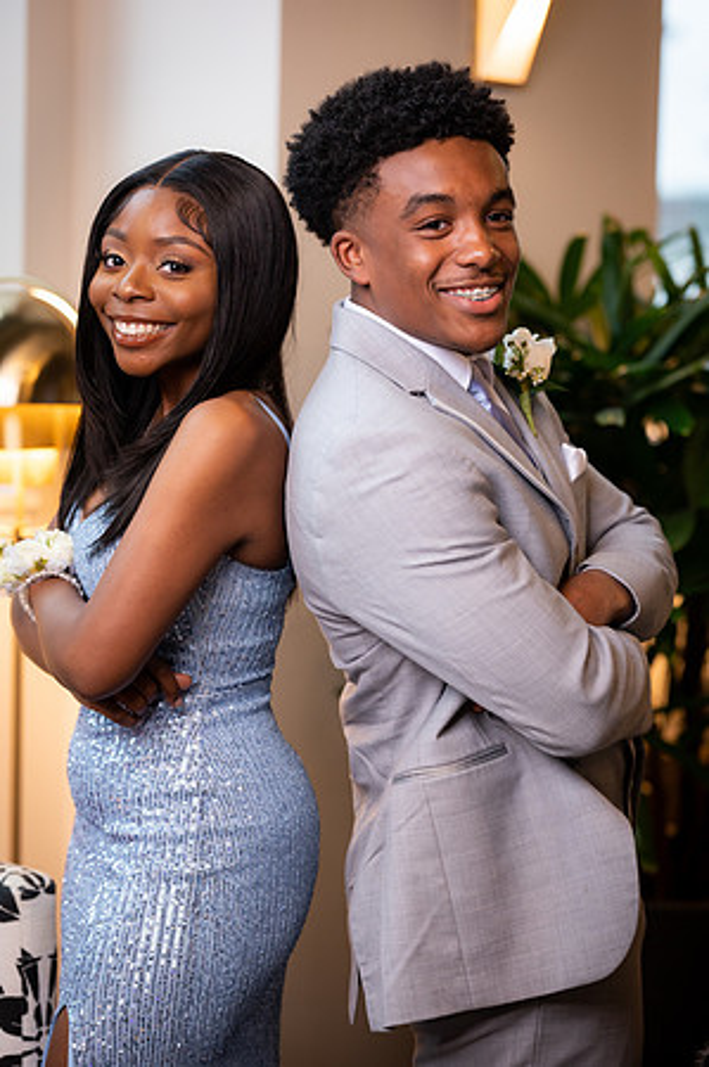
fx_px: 2517
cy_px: 534
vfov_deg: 23.9
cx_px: 354
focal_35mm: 85
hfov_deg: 16.0
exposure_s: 1/250
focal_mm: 85
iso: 1600
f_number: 2.8
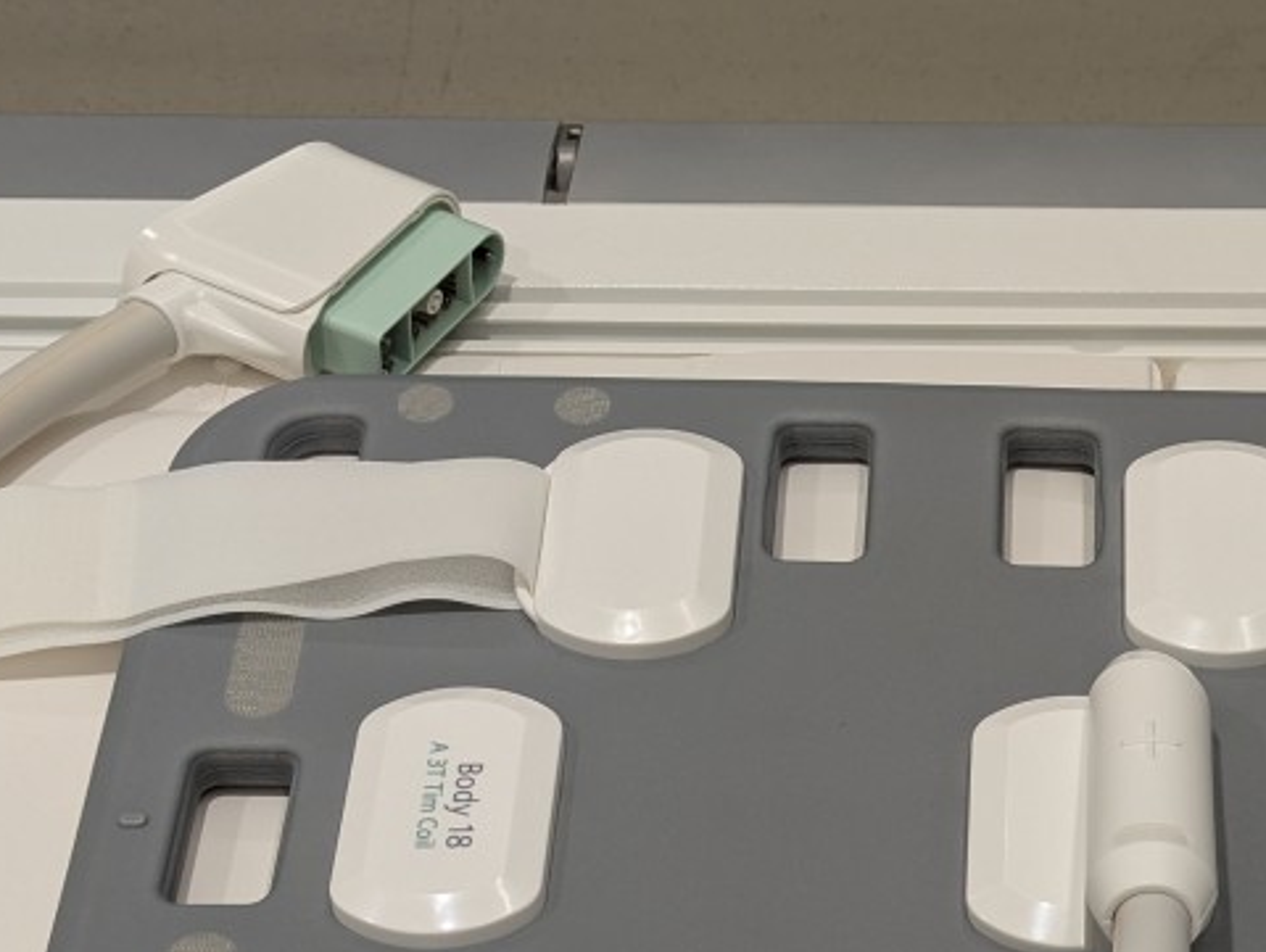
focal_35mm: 100
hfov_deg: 19.2
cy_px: 861
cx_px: 1197
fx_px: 3661
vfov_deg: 14.7
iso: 47
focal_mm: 6.81
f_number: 1.85
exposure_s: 1/33.9
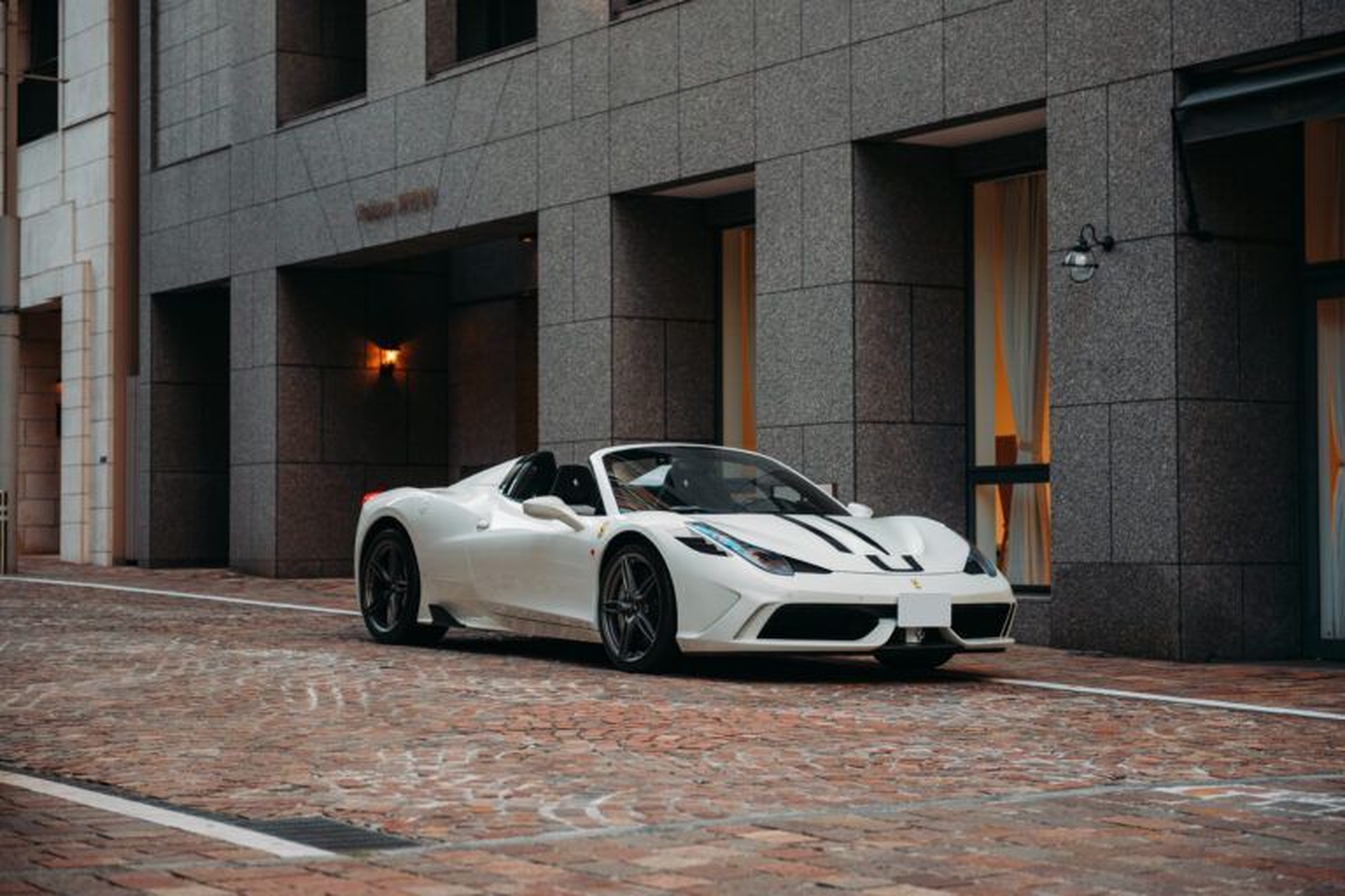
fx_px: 2615
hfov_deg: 28.8
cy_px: 448
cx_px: 672
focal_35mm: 70
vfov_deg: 19.5
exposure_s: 1/80
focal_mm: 70
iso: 220
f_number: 2.8
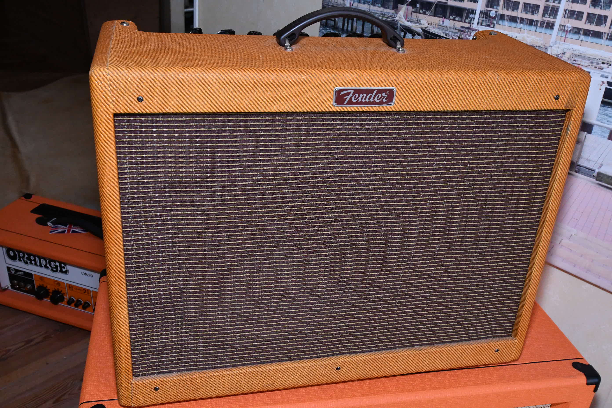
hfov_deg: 53.1
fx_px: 612
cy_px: 204
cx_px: 306
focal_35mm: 36
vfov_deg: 36.9
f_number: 10
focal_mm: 24
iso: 4000
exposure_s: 1/60
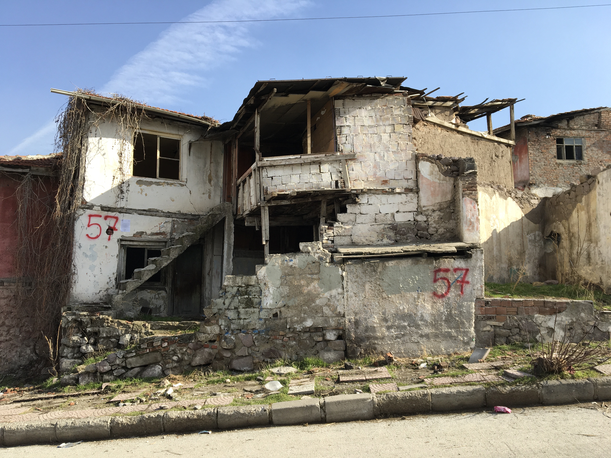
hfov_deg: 61.7
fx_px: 512
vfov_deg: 48.2
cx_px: 306
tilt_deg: +9.6
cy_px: 229
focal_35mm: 29
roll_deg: -0.5
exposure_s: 1/827
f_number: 2.2
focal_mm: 4.15
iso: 25
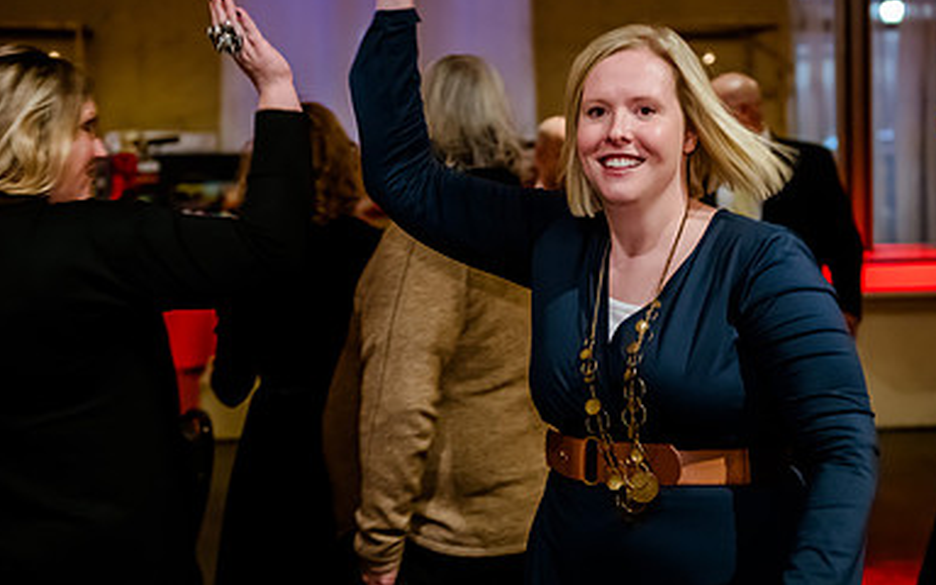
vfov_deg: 17.6
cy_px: 184
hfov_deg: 27.8
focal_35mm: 74
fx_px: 1888
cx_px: 568
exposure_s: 1/125
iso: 4000
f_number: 2.8
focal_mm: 48
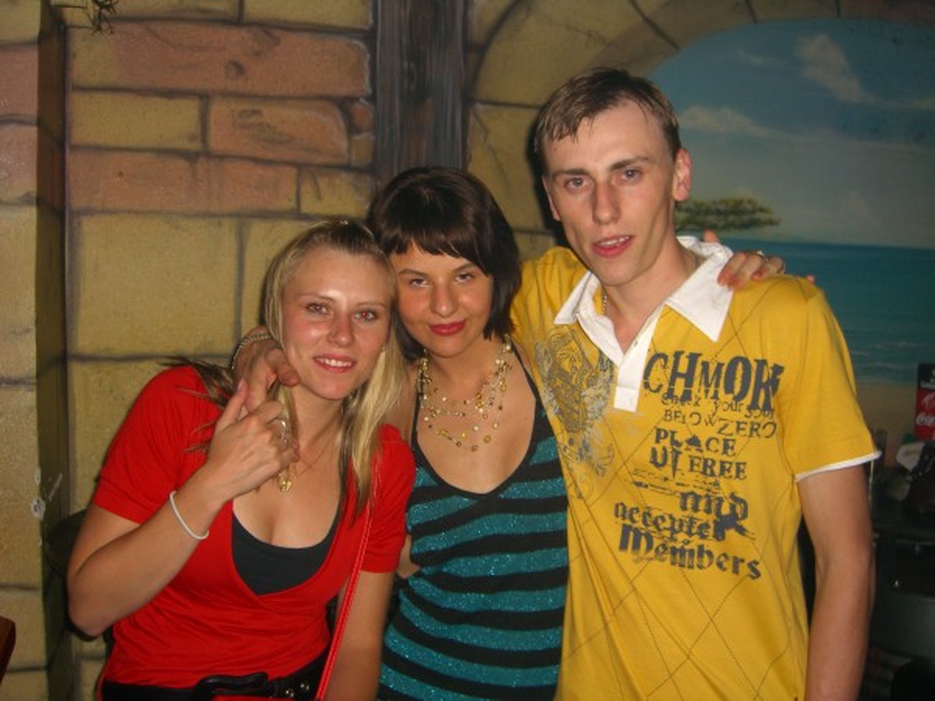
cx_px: 468
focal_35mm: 38
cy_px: 350
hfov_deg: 49.0
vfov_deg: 37.7
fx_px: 1026
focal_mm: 7.9
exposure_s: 1/60
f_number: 2.8
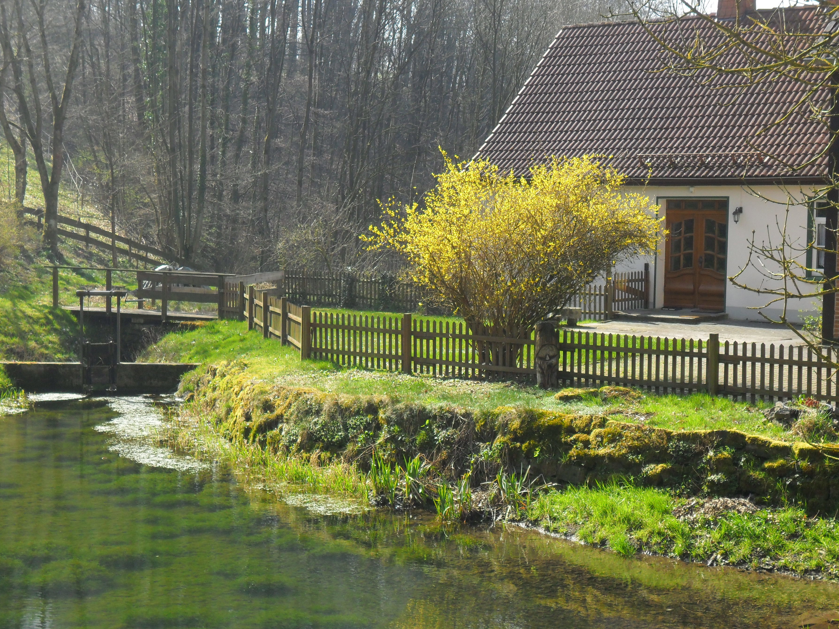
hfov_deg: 30.3
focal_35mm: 64
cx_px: 420
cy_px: 312
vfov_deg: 22.9
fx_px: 1551
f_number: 5.6
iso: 100
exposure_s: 1/180
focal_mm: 11.2
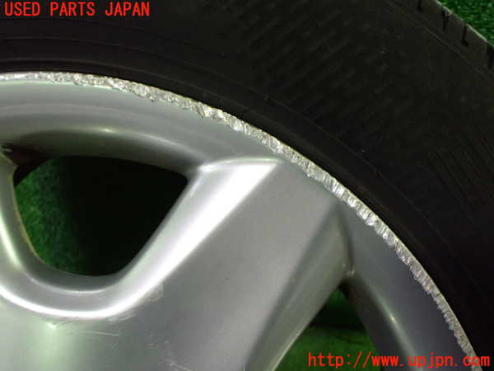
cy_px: 186
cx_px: 247
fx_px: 428
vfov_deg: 46.8
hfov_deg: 60.0
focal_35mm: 30
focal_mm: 5.4
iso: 800
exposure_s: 1/100
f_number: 2.3
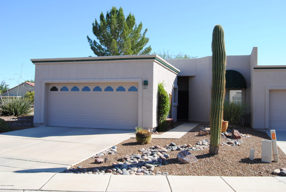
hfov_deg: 53.1
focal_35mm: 36
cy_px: 96
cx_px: 143
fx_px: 286
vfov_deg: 37.0
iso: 100
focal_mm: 24
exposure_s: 1/200
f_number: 7.1
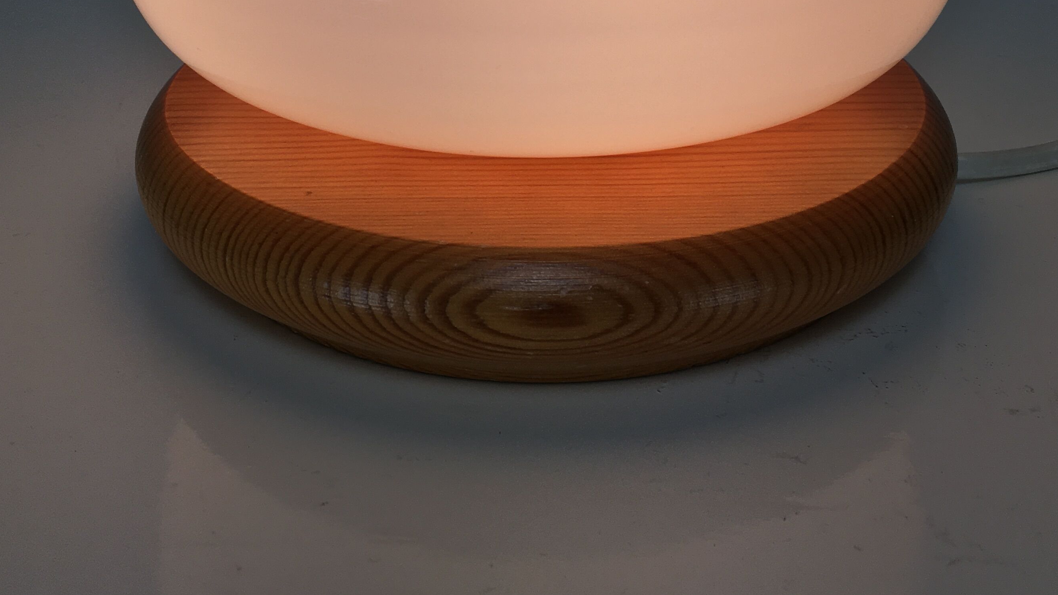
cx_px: 537
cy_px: -76
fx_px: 1347
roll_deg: +0.1
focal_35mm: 48
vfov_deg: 23.3
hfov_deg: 42.9
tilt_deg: -16.5
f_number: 2.2
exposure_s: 1/188
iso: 25
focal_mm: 4.15
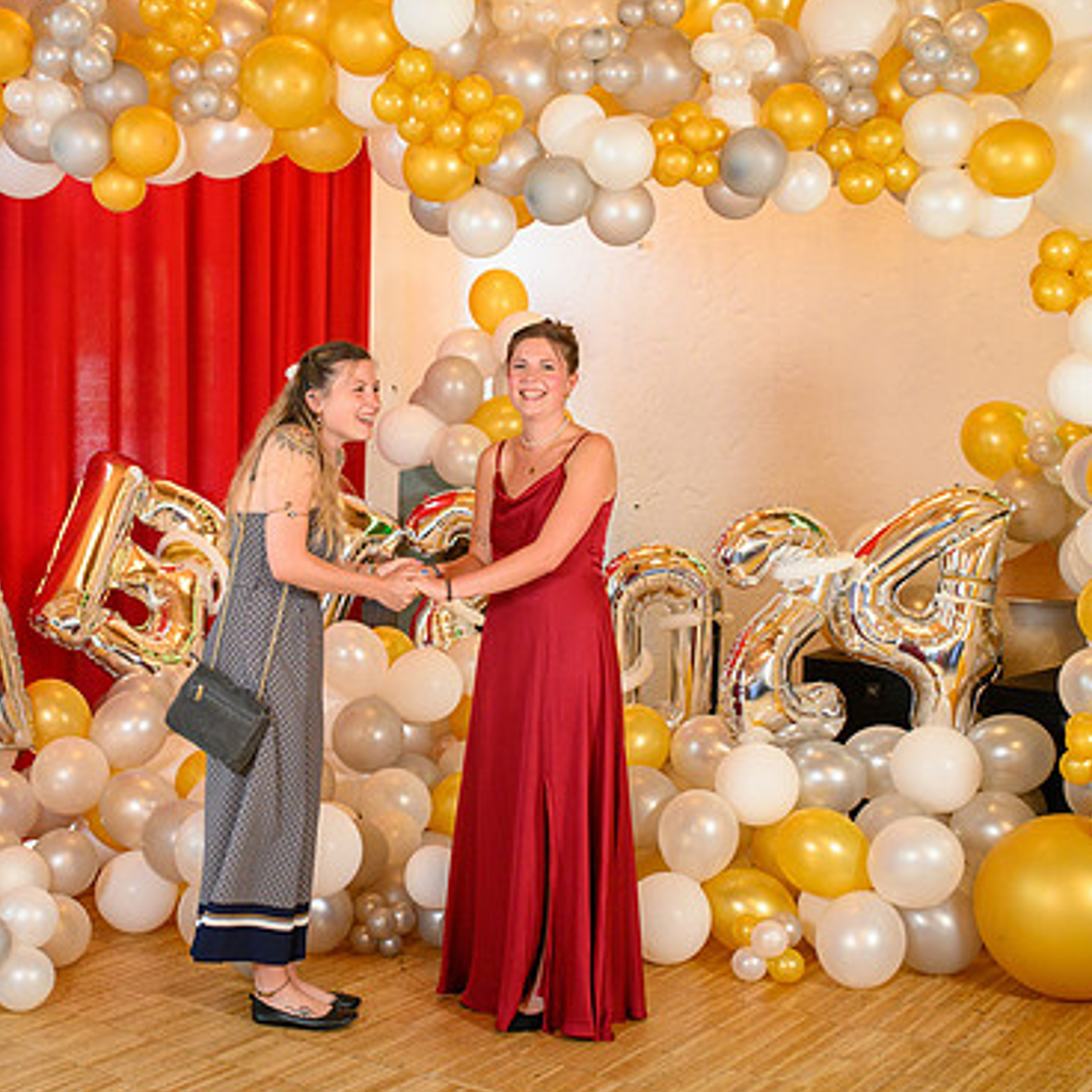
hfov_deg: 33.1
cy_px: 518
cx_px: 354
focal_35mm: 51
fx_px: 1820
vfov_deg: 33.4
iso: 1250
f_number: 3.5
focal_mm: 35
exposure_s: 1/100
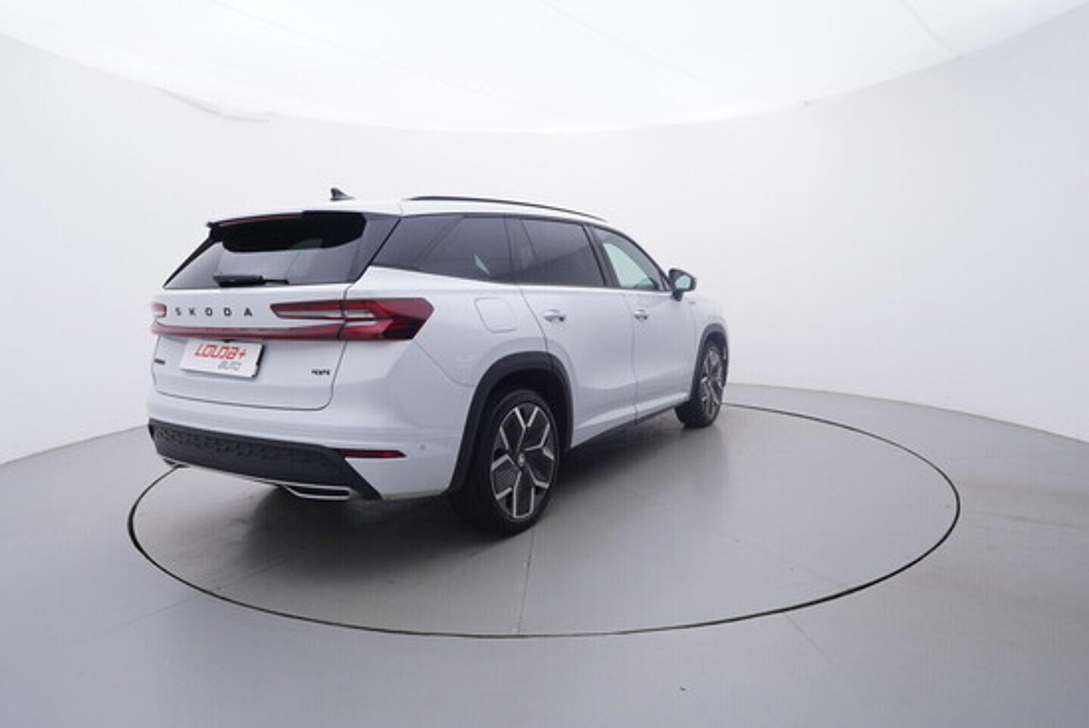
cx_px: 544
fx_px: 681
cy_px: 364
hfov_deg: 77.3
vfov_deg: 56.2
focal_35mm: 22
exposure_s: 1/80
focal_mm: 15
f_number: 5
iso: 200
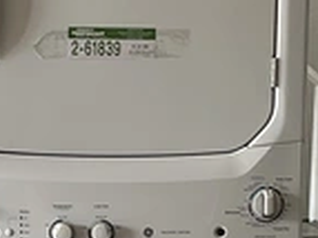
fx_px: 1395
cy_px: 357
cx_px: 111
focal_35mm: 152
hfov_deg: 13.0
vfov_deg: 9.5
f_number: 1.8
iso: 32
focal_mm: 3
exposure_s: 1/120
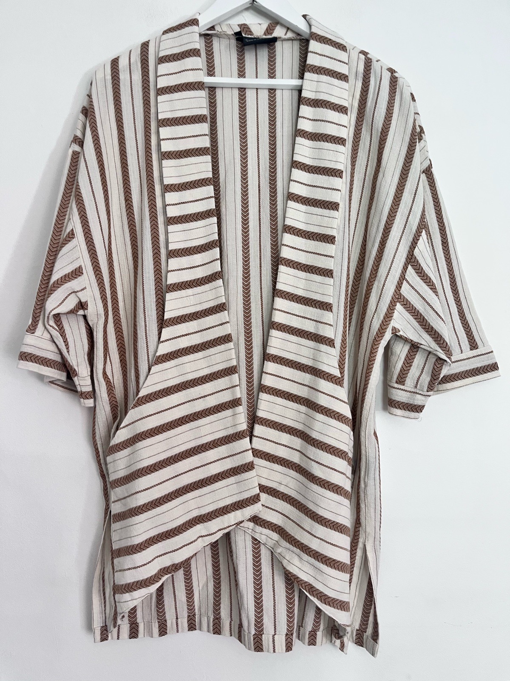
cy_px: 340
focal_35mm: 26
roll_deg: +0.1
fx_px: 511
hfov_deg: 53.1
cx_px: 255
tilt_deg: +0.2
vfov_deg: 67.3
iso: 80
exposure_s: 1/50
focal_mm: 5.1
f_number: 1.6
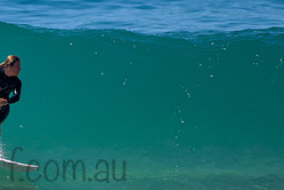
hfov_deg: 1.4
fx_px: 11257
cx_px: -2
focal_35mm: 1427
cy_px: 105
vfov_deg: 1.0
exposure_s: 1/2000
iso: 100
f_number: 5.6
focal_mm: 500
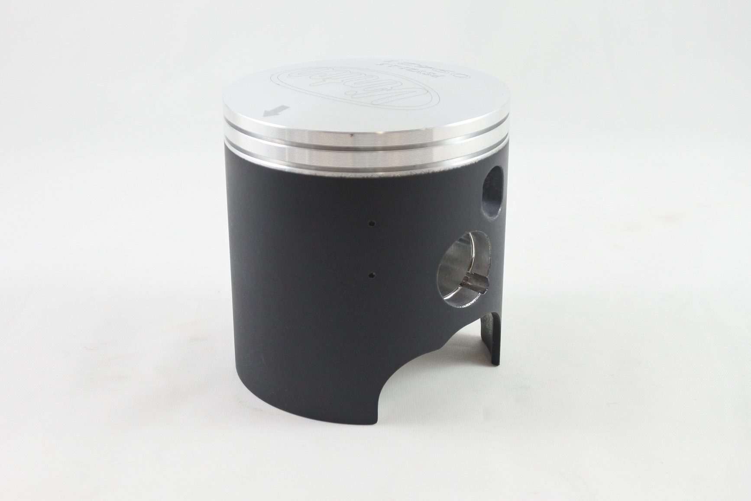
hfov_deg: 45.4
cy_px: 250
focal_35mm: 43
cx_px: 376
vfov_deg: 31.2
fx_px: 897
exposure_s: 1/125
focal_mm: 16.1
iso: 720
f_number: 4.5
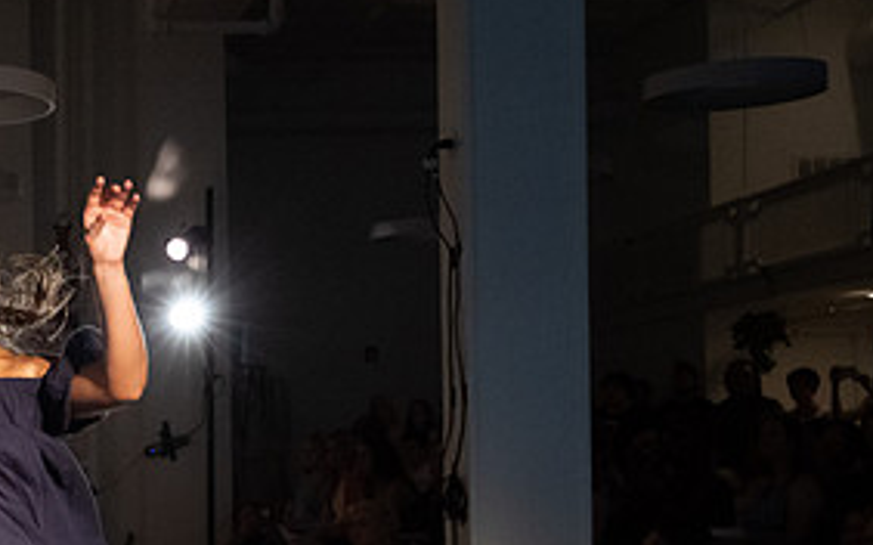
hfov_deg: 24.5
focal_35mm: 79
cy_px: 487
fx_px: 1879
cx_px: -74
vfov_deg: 16.3
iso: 6400
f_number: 4
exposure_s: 1/400
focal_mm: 34
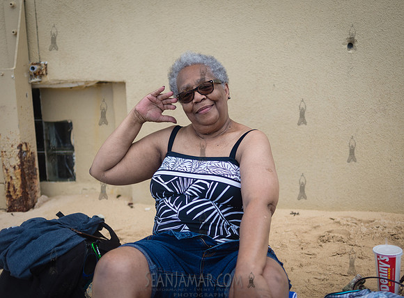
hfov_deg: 45.6
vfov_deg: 34.6
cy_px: 134
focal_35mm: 41
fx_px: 478
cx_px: 240
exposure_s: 1/1000
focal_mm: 35
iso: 100
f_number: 2.5
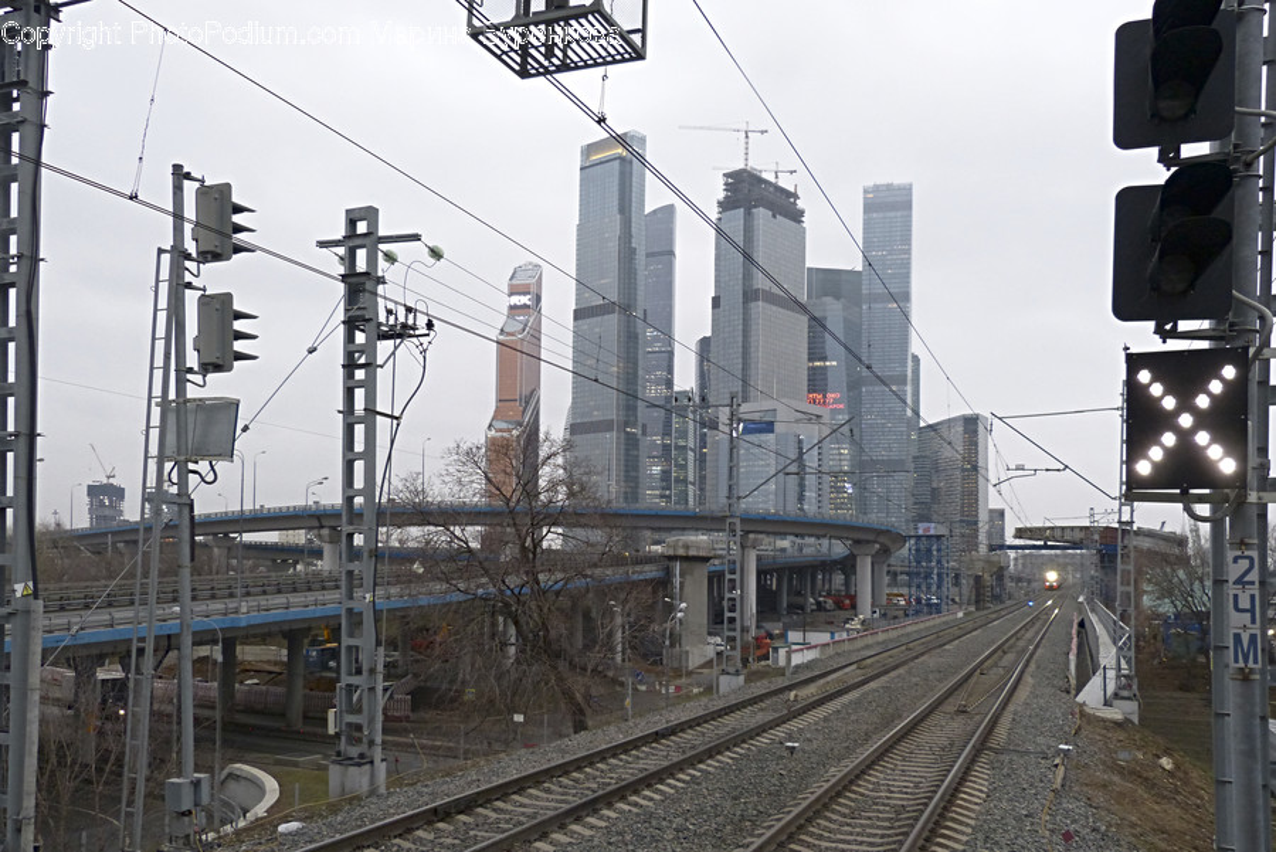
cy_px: 426
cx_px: 638
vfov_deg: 43.7
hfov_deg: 61.9
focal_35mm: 30
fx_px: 1064
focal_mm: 5
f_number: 2.9
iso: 320
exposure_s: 1/60
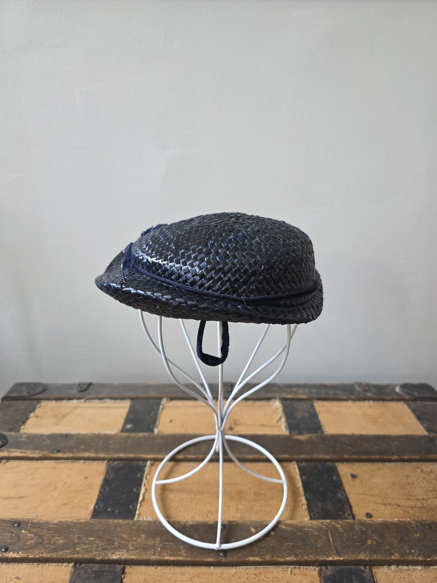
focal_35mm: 23
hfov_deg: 58.9
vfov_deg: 73.9
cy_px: 292
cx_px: 218
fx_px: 387
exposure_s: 1/120
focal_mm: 6.3
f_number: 1.7
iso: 125
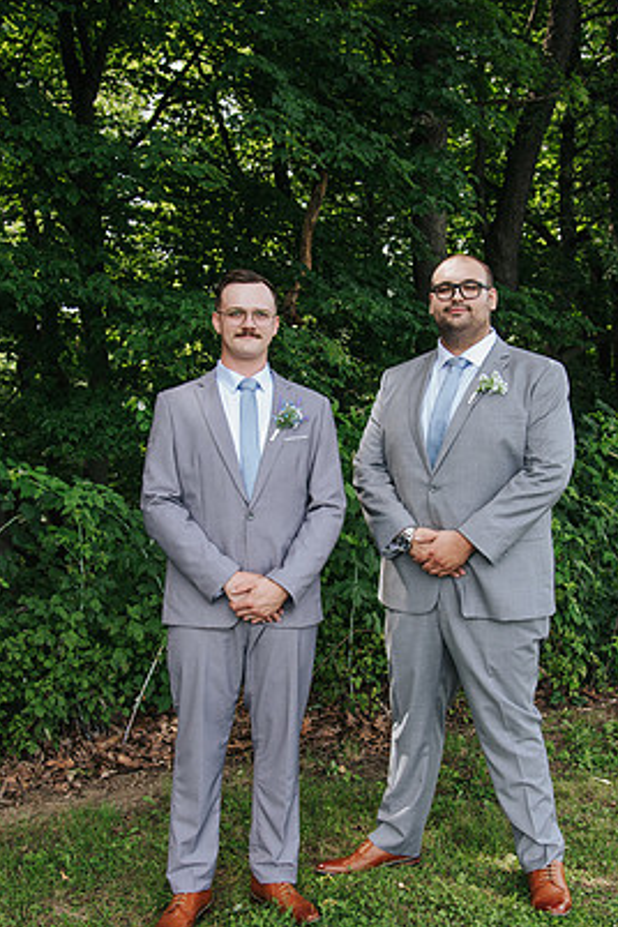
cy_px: 503
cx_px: 324
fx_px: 1210
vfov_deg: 41.9
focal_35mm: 47
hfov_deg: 28.6
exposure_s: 1/200
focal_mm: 28
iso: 220
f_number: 4
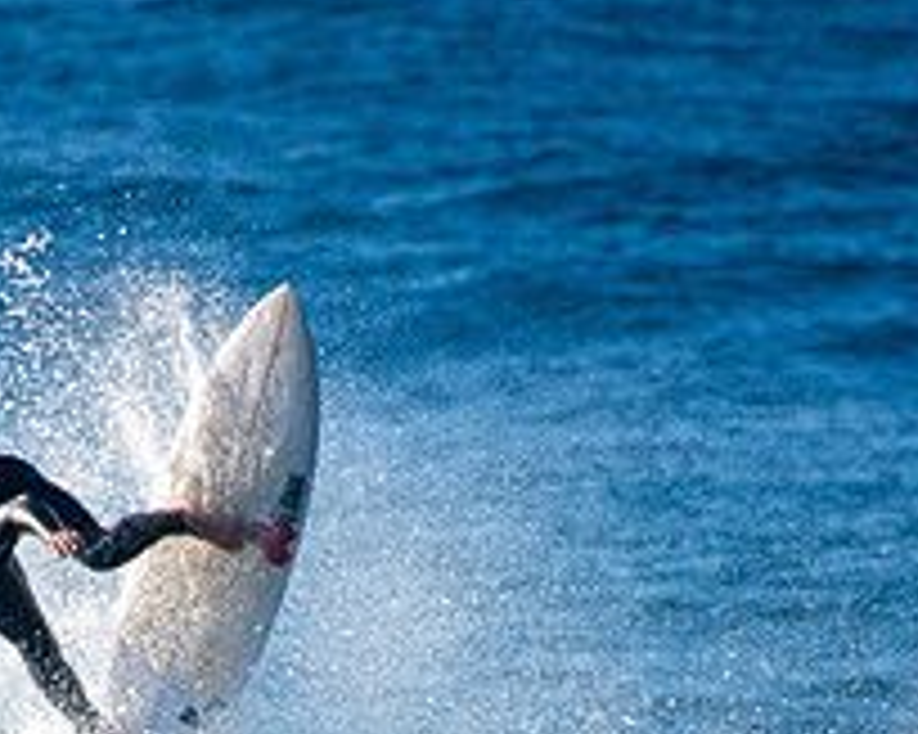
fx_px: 54313
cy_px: 849
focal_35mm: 2000
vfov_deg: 0.8
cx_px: 180
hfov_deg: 1.0
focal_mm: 500
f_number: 5.6
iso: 400
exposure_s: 1/2000
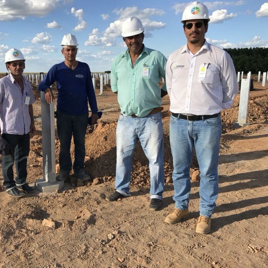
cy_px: 134
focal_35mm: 36
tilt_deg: -11.3
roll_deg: +0.2
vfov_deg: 46.0
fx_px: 315
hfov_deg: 45.4
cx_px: 89
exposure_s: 1/1880
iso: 20
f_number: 1.8
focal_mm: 3.99
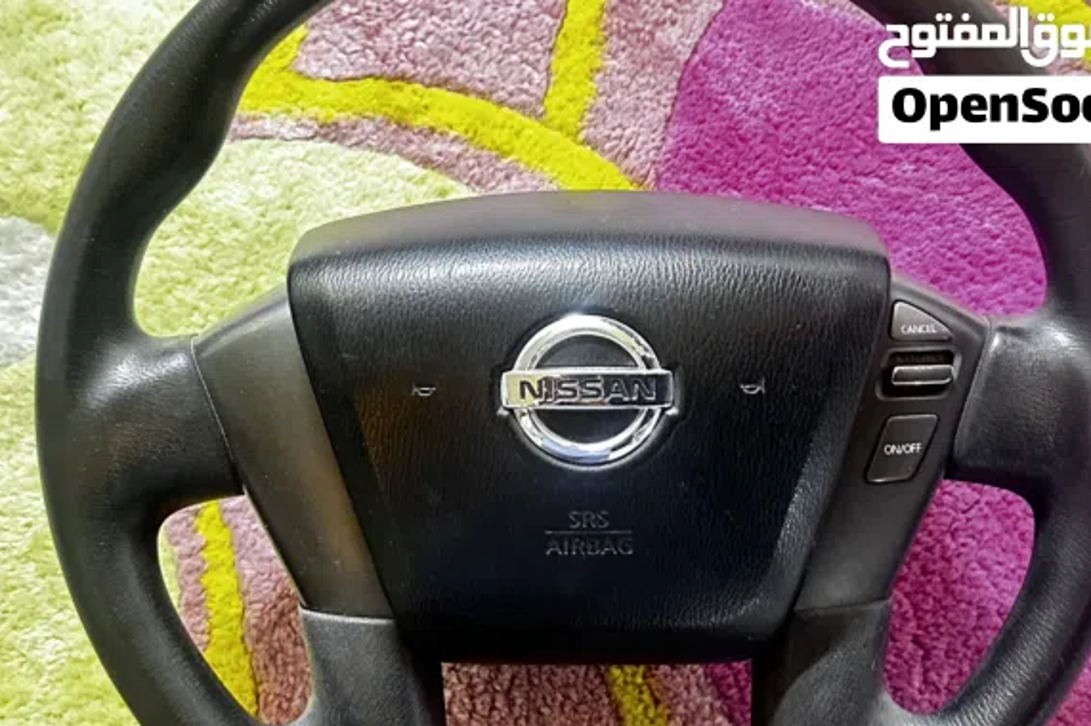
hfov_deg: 65.4
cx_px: 590
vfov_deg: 46.2
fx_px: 848
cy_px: 418
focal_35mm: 28
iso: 1600
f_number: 1.78
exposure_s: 1/25
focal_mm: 6.86
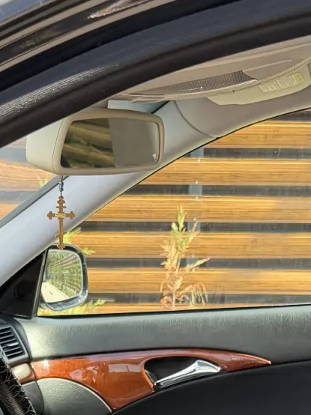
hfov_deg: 16.2
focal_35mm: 91
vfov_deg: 19.6
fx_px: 1091
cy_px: 557
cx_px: 102
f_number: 1.78
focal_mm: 6.76
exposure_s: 1/473
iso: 100
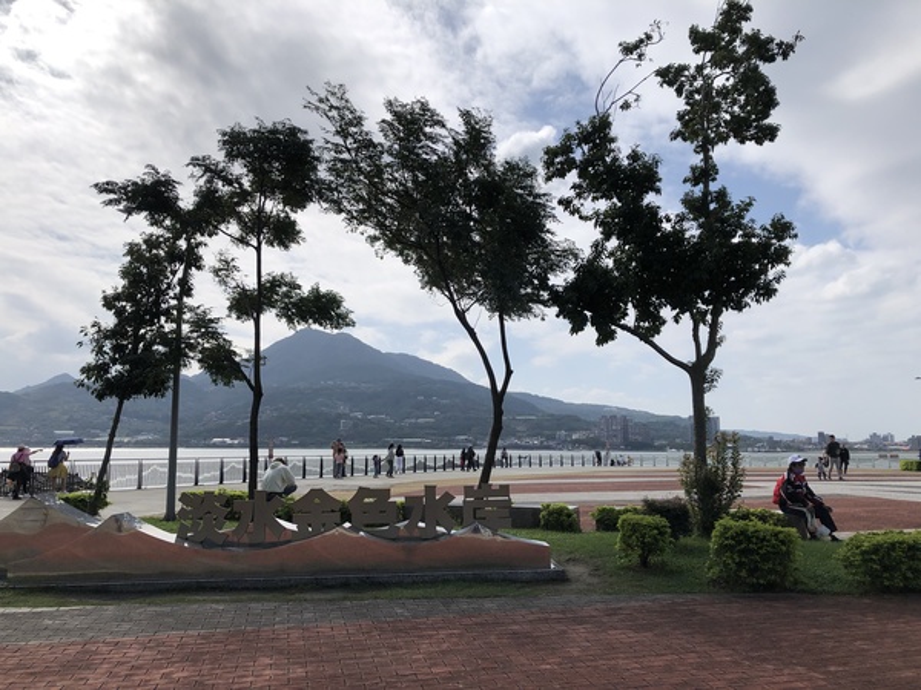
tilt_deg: +8.1
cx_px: 460
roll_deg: +0.6
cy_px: 345
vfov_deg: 49.7
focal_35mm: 28
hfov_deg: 63.4
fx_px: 745
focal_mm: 3.99
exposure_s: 1/6098
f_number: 1.8
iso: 25
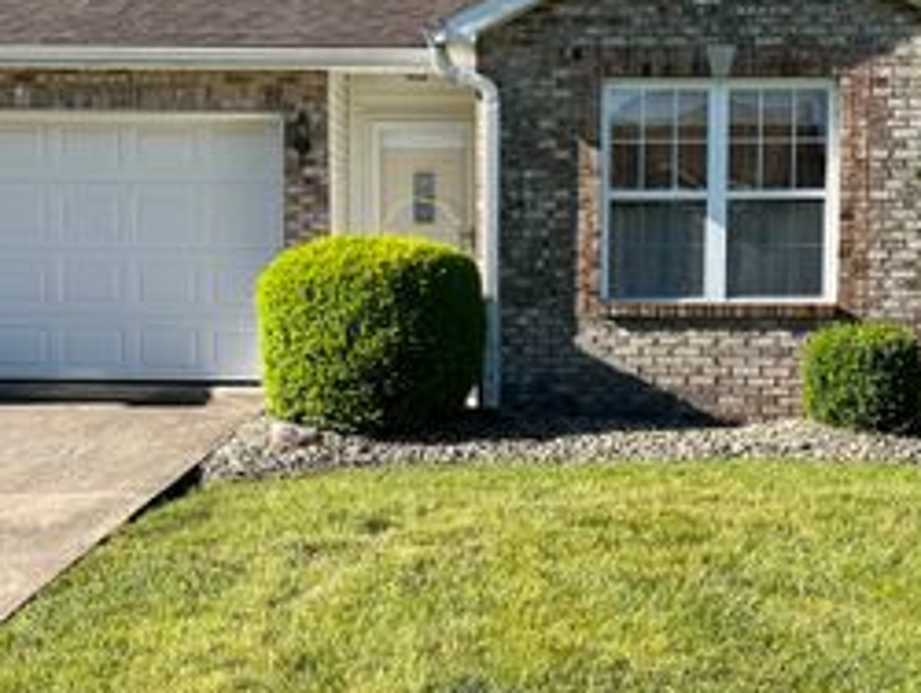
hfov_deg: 36.8
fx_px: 1385
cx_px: 479
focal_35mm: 52
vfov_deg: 28.1
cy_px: 345
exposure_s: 1/1923
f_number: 1.6
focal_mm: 5.1
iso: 50
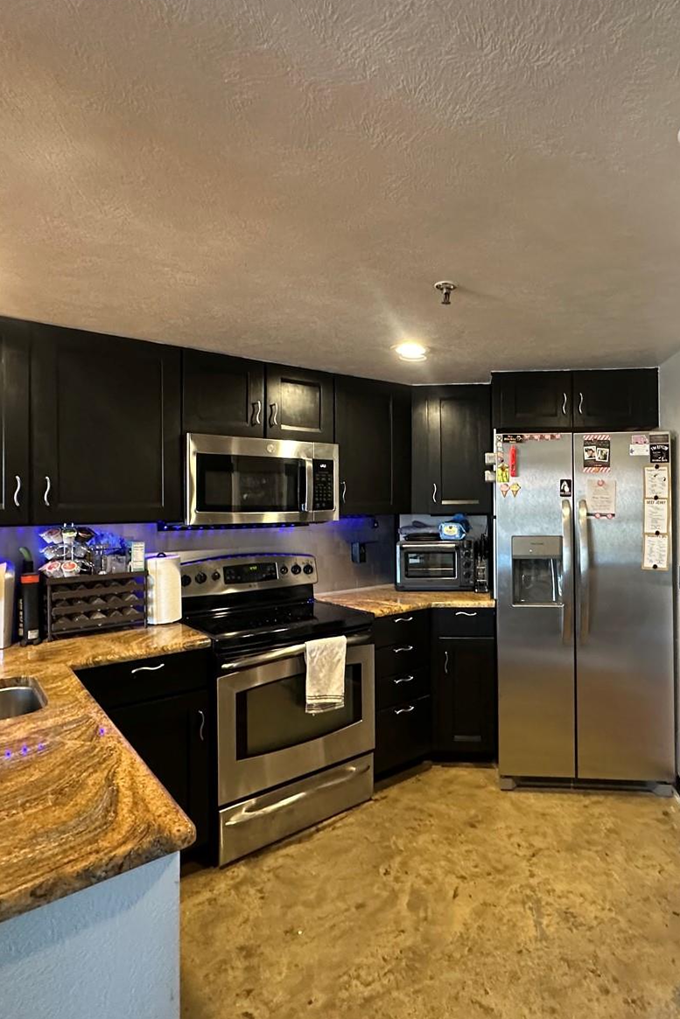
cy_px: 498
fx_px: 566
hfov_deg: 60.7
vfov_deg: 84.0
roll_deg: +0.3
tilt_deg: +0.4
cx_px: 445
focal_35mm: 20
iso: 500
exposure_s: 1/60
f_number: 2.2
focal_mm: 2.22
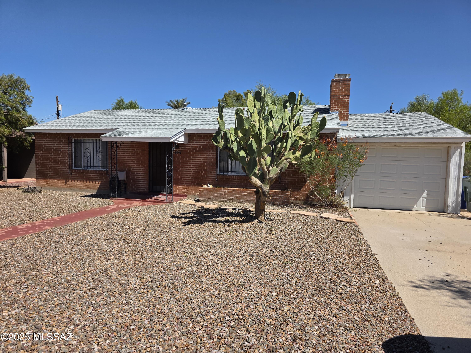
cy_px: 176
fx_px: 313
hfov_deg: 73.9
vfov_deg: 58.9
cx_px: 236
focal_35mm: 23
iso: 80
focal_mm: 6.3
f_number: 1.7
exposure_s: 1/7061
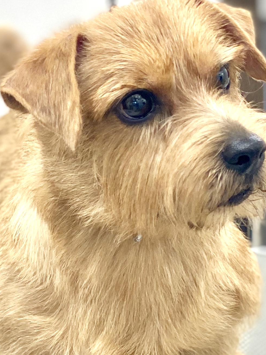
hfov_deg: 9.3
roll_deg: +1.1
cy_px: 221
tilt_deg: -11.8
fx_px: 1639
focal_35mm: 160
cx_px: 134
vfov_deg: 12.3
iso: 64
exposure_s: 1/100
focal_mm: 6
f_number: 2
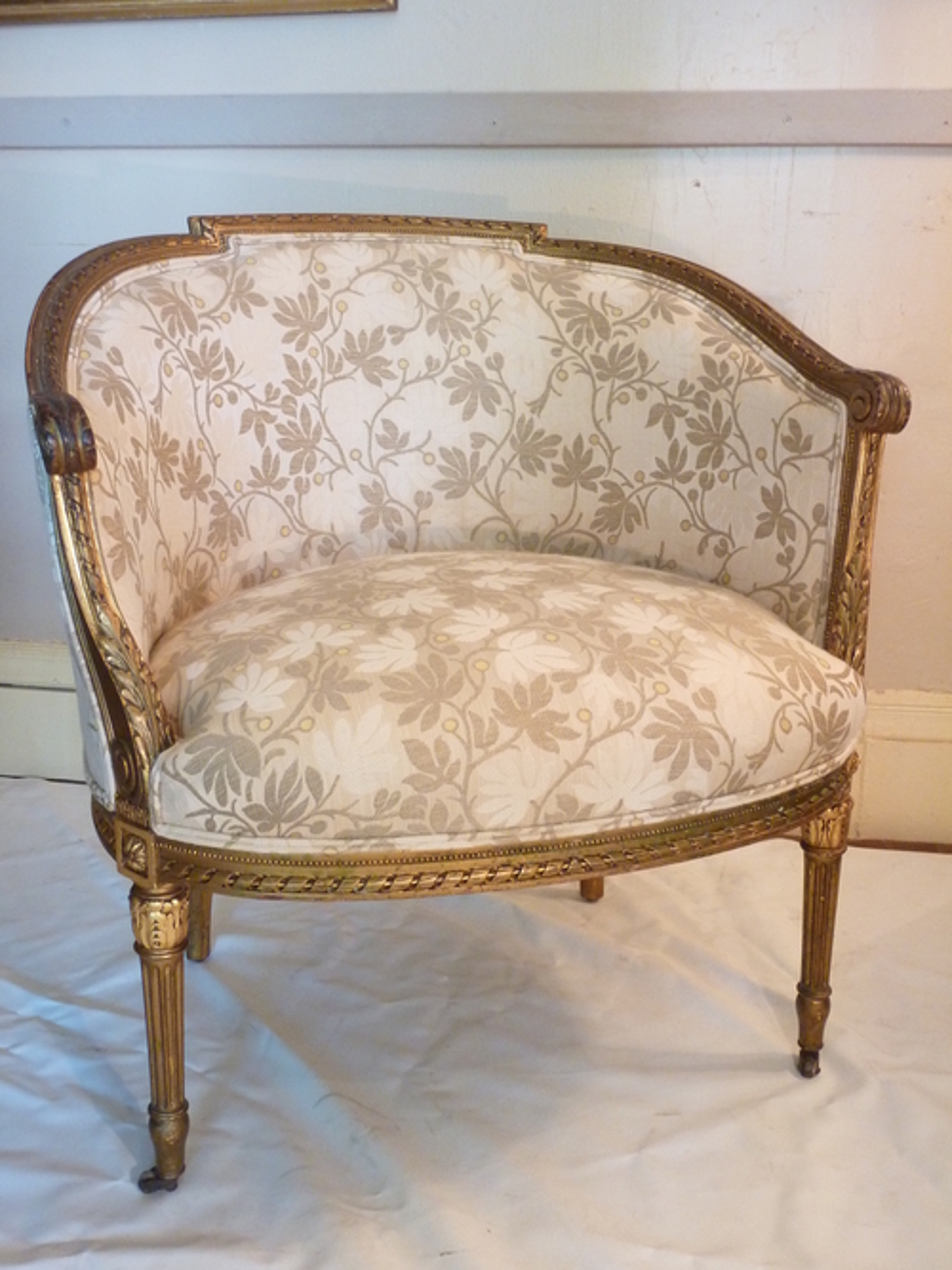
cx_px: 476
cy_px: 635
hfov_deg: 40.7
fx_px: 1284
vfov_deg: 52.6
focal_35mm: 35
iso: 400
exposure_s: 1/15
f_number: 3.5
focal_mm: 5.7
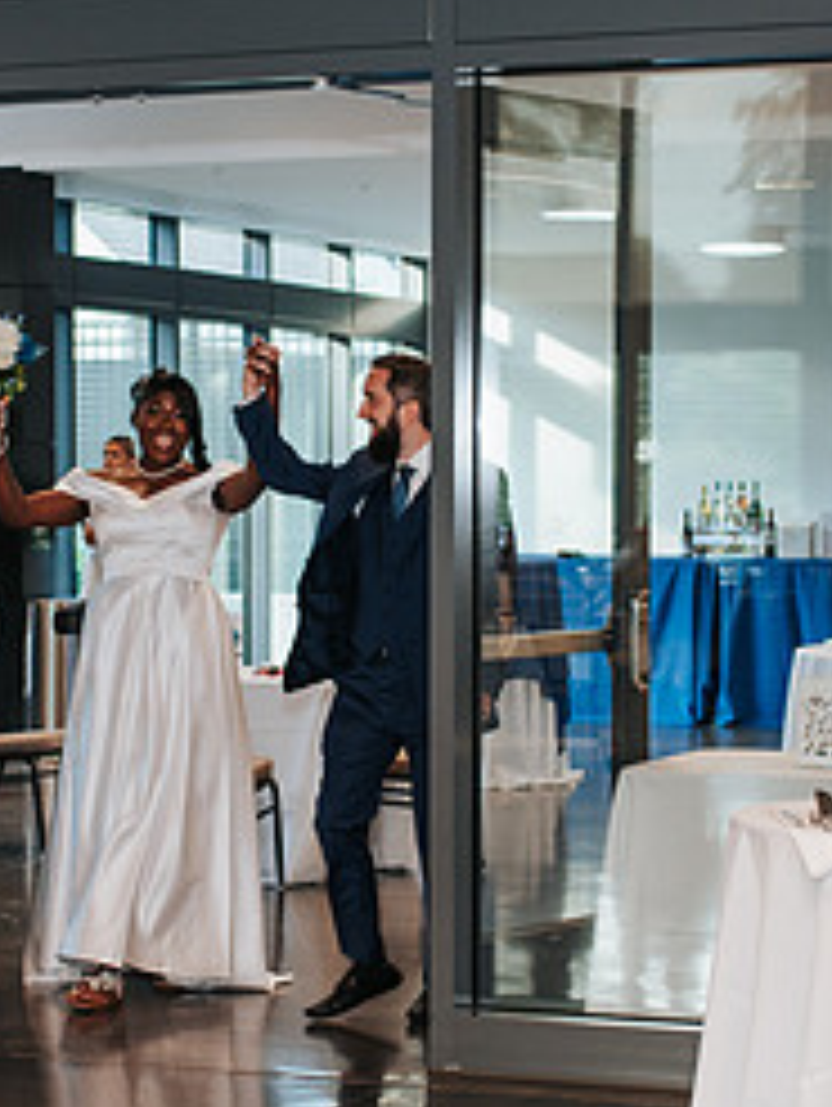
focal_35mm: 104
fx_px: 3327
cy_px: 649
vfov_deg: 18.9
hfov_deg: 14.2
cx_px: 316
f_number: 2.8
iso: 360
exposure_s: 1/160
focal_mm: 35
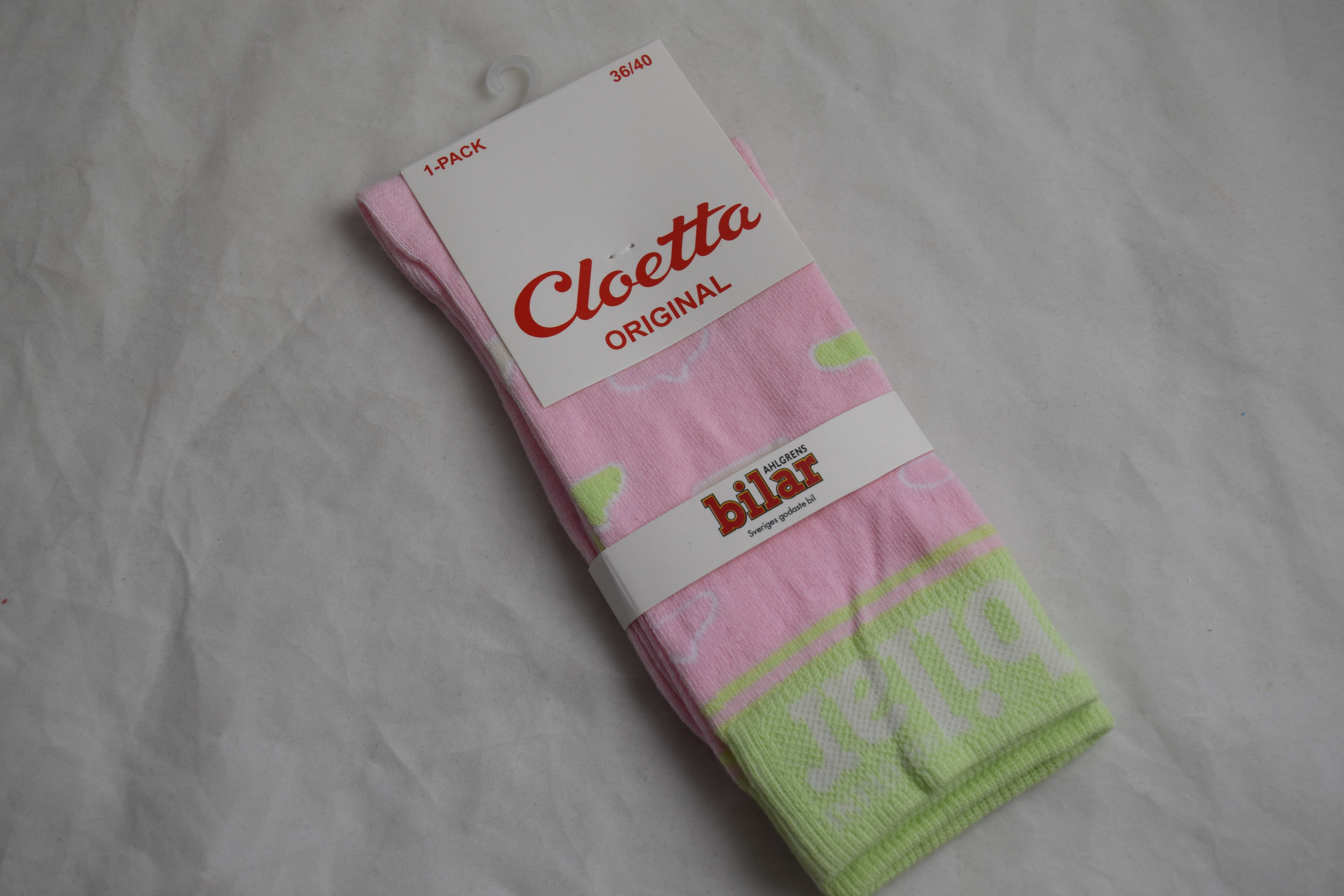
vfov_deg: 29.9
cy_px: 448
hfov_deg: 43.6
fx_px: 1680
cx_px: 672
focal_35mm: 45
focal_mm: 30
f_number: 6.3
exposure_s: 1/160
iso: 400
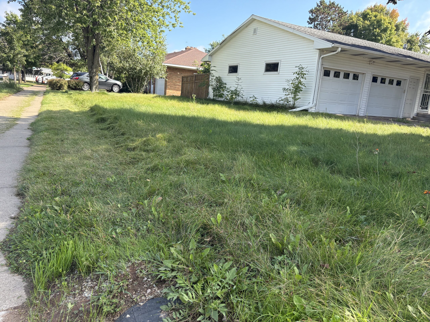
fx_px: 323
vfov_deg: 53.1
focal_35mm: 26
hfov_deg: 67.3
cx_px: 215
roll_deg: -1.9
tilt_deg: -8.9
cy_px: 161
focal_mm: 5.96
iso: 64
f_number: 1.6
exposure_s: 1/1099
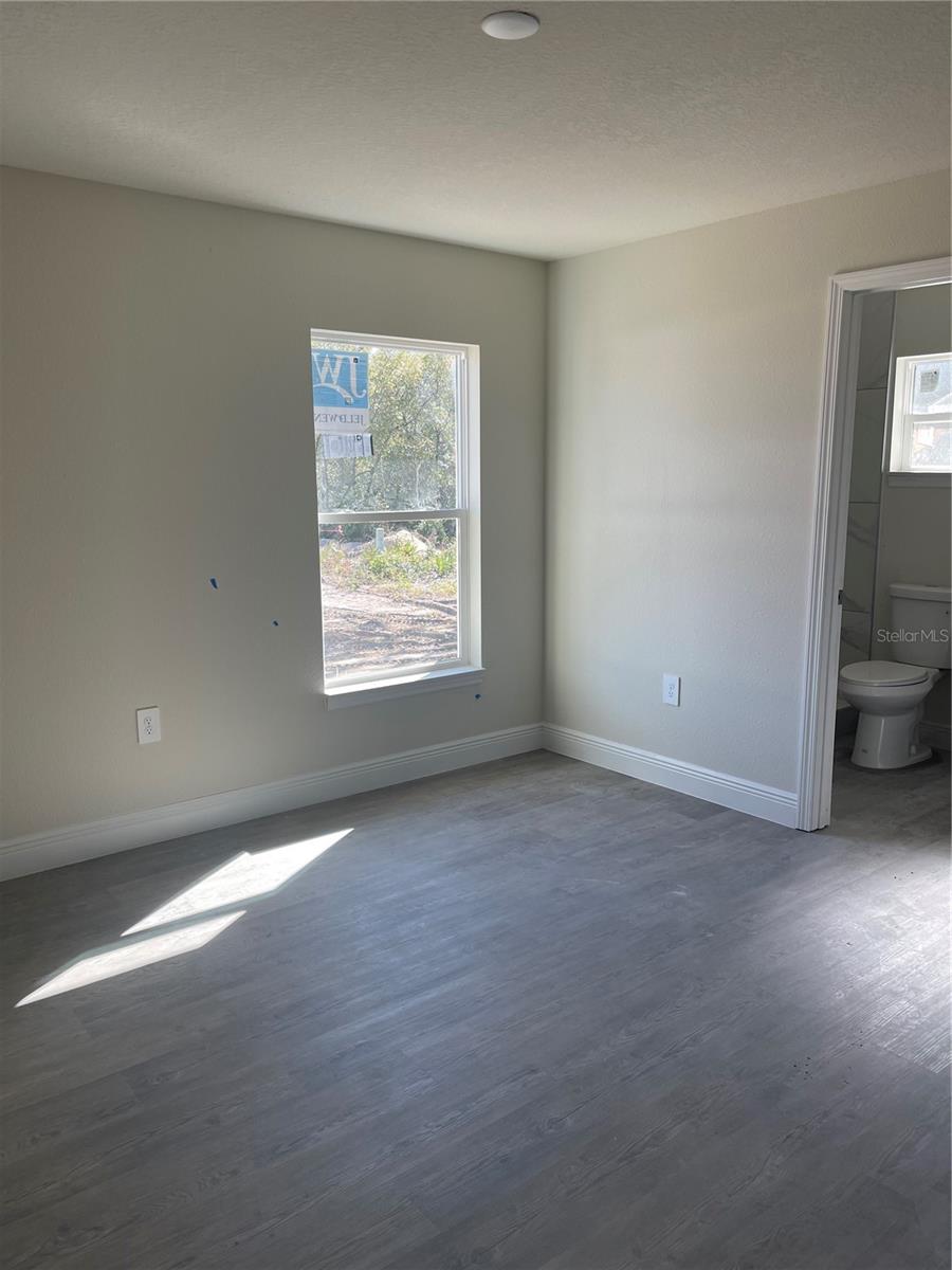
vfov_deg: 67.3
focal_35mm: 26
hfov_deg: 53.1
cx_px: 476
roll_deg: -0.5
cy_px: 635
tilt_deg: -9.1
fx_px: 953
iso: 32
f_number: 1.6
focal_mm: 5.1
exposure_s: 1/178
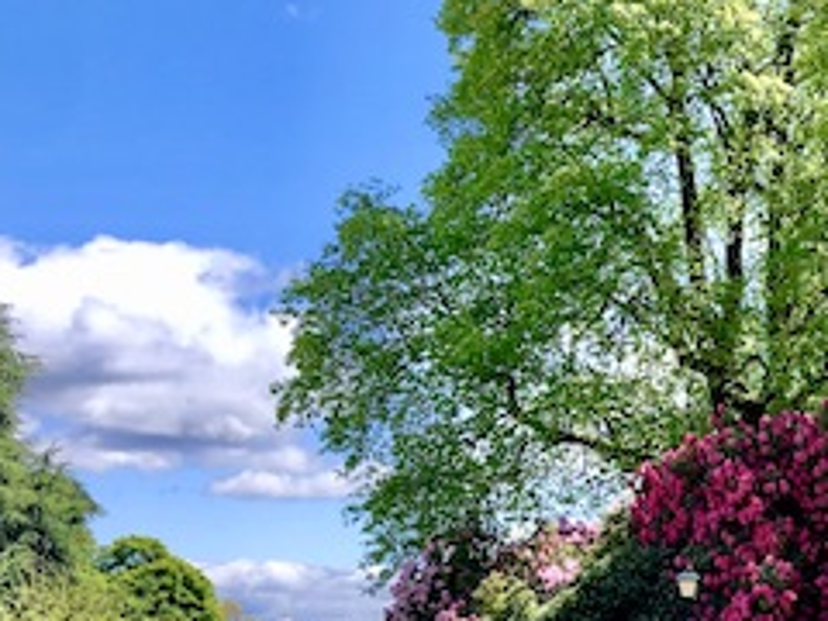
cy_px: 473
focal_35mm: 70
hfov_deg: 25.7
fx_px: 1674
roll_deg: -1.3
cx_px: 918
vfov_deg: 20.8
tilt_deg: +3.5
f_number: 1.8
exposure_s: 1/1245
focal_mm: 4
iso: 20
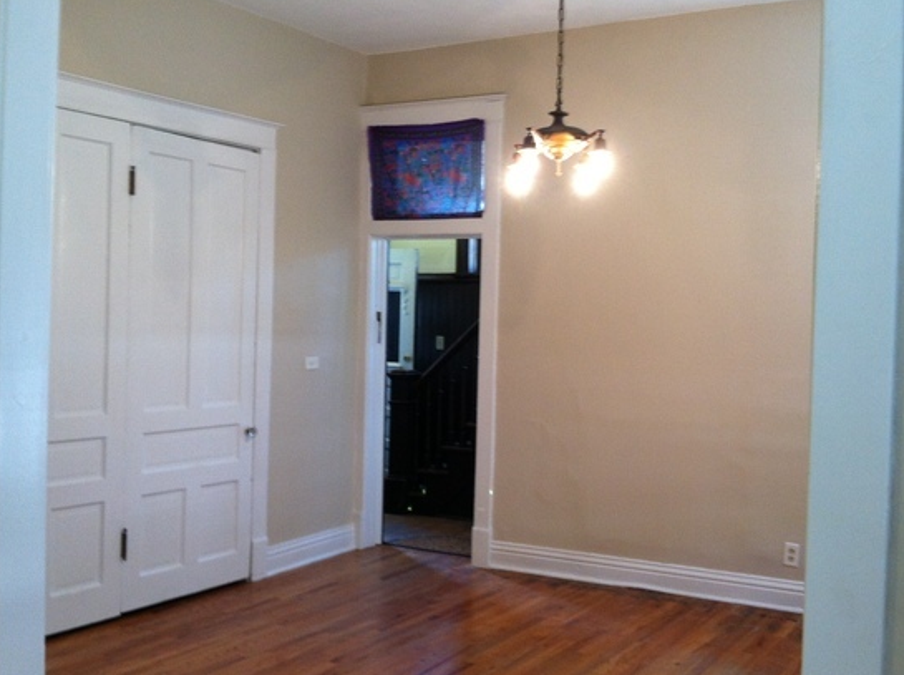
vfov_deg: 33.5
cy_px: 333
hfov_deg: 43.9
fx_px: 1121
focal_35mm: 43
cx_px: 497
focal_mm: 3.85
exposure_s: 1/15
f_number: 2.8
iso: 100
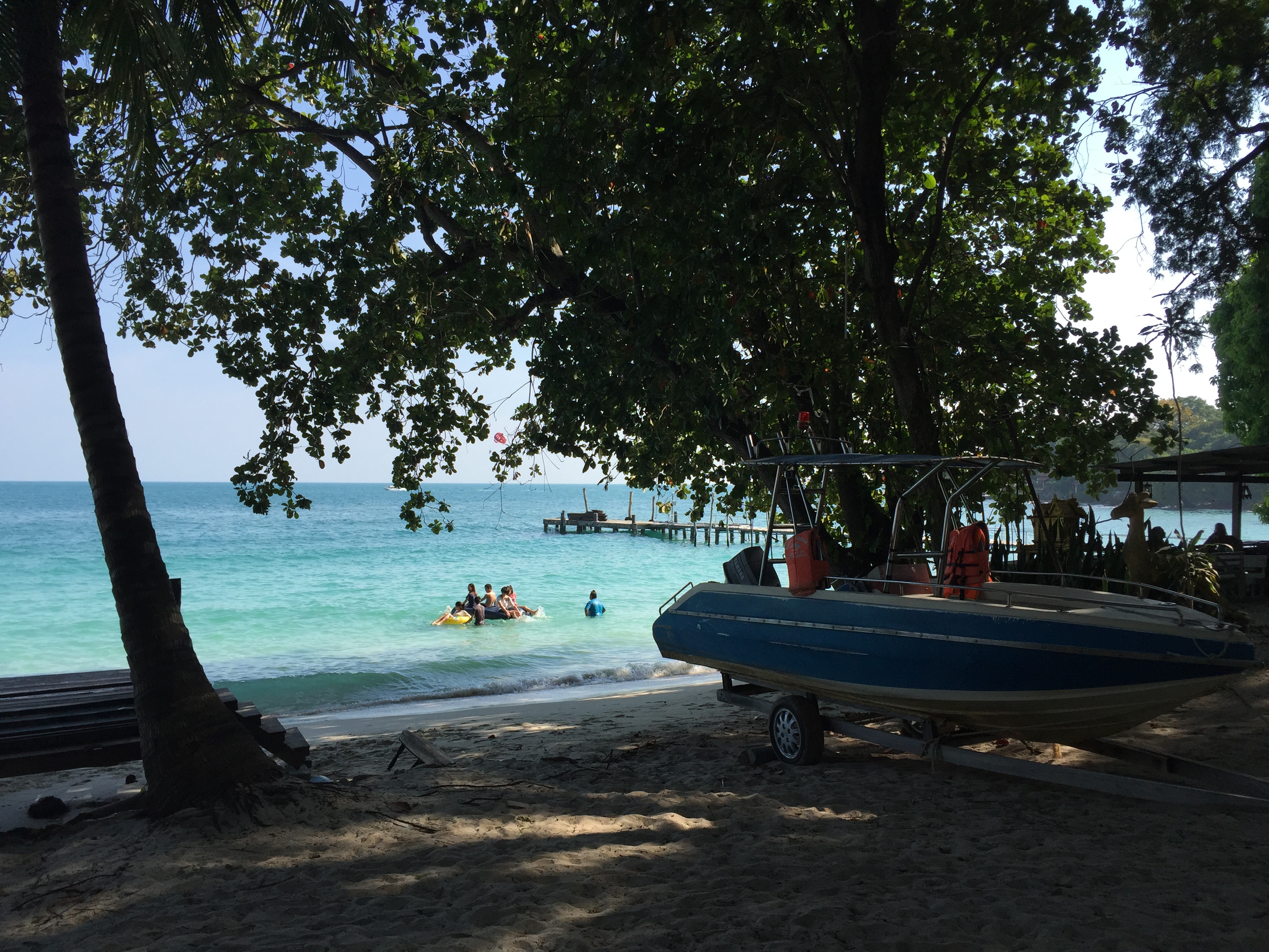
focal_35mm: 29
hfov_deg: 61.7
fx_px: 1063
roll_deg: -1.1
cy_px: 476
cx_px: 634
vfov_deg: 48.2
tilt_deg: +0.4
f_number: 2.2
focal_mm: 4.15
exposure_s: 1/1276
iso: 32
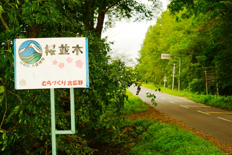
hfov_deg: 23.4
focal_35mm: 87
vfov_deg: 15.7
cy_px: 78
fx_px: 561
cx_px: 116
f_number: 5.6
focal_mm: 87
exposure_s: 1/90
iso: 100
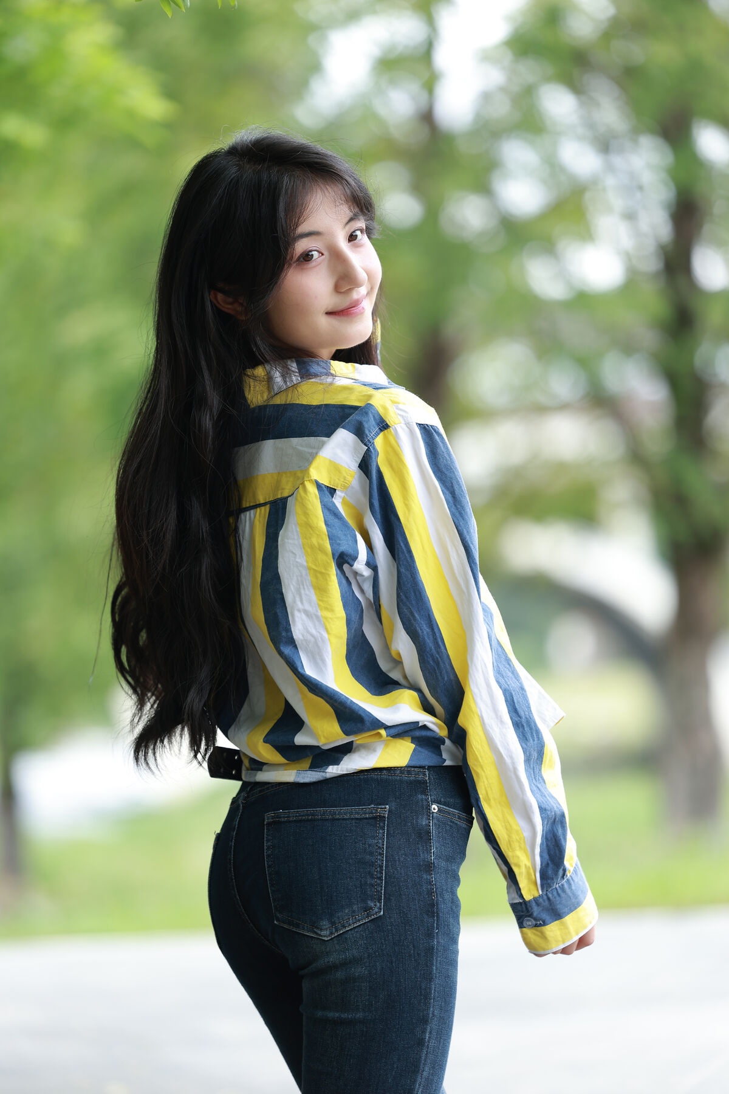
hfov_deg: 8.5
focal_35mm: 162
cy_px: 547
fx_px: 4920
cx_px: 364
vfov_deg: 12.7
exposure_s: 1/200
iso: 125
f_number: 2.8
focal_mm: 163
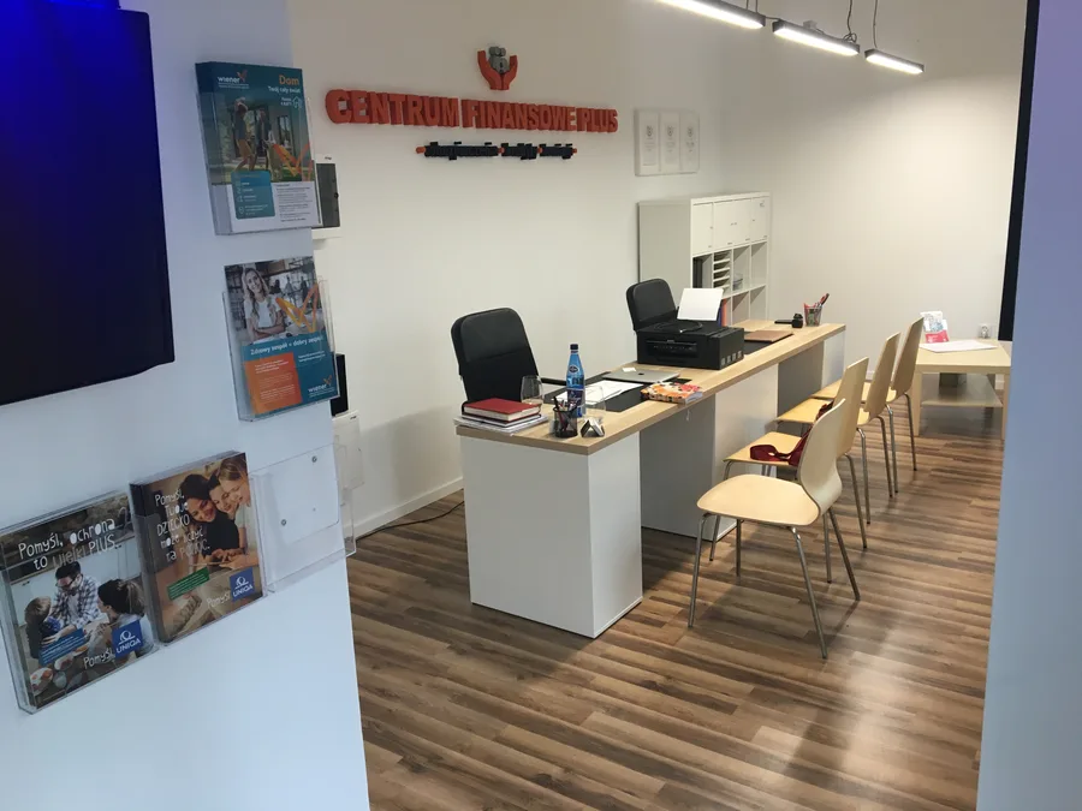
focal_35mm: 29
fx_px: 906
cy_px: 406
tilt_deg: -13.5
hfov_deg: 61.7
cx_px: 541
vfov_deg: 48.2
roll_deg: +3.2
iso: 100
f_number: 2.2
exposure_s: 1/33
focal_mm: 4.15
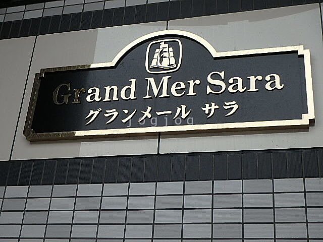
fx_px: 457
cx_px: 162
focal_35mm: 49
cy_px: 121
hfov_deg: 38.9
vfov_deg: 29.7
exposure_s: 1/80
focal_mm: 8.7
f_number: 5.2
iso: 125
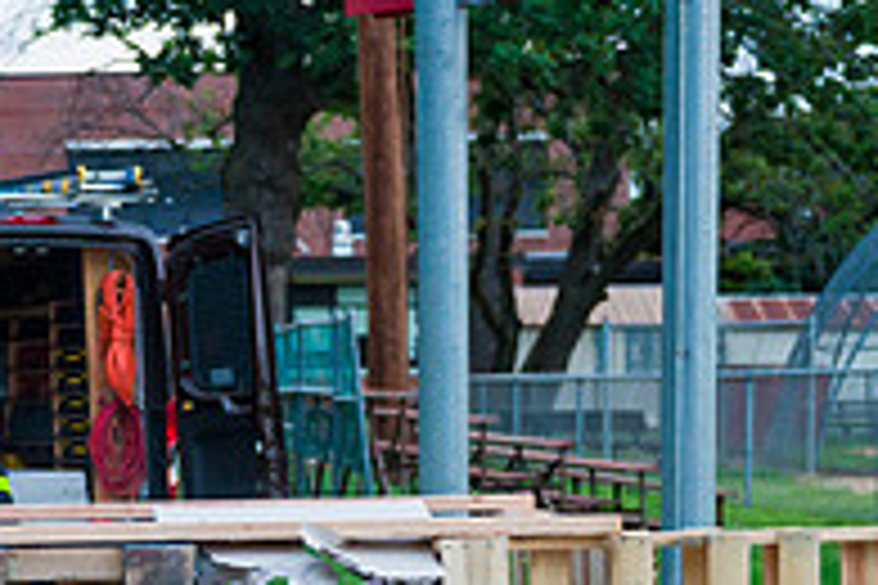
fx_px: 2609
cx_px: 23
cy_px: 612
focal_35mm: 107
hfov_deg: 18.6
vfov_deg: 12.6
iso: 1600
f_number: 3.2
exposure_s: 1/200
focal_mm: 36
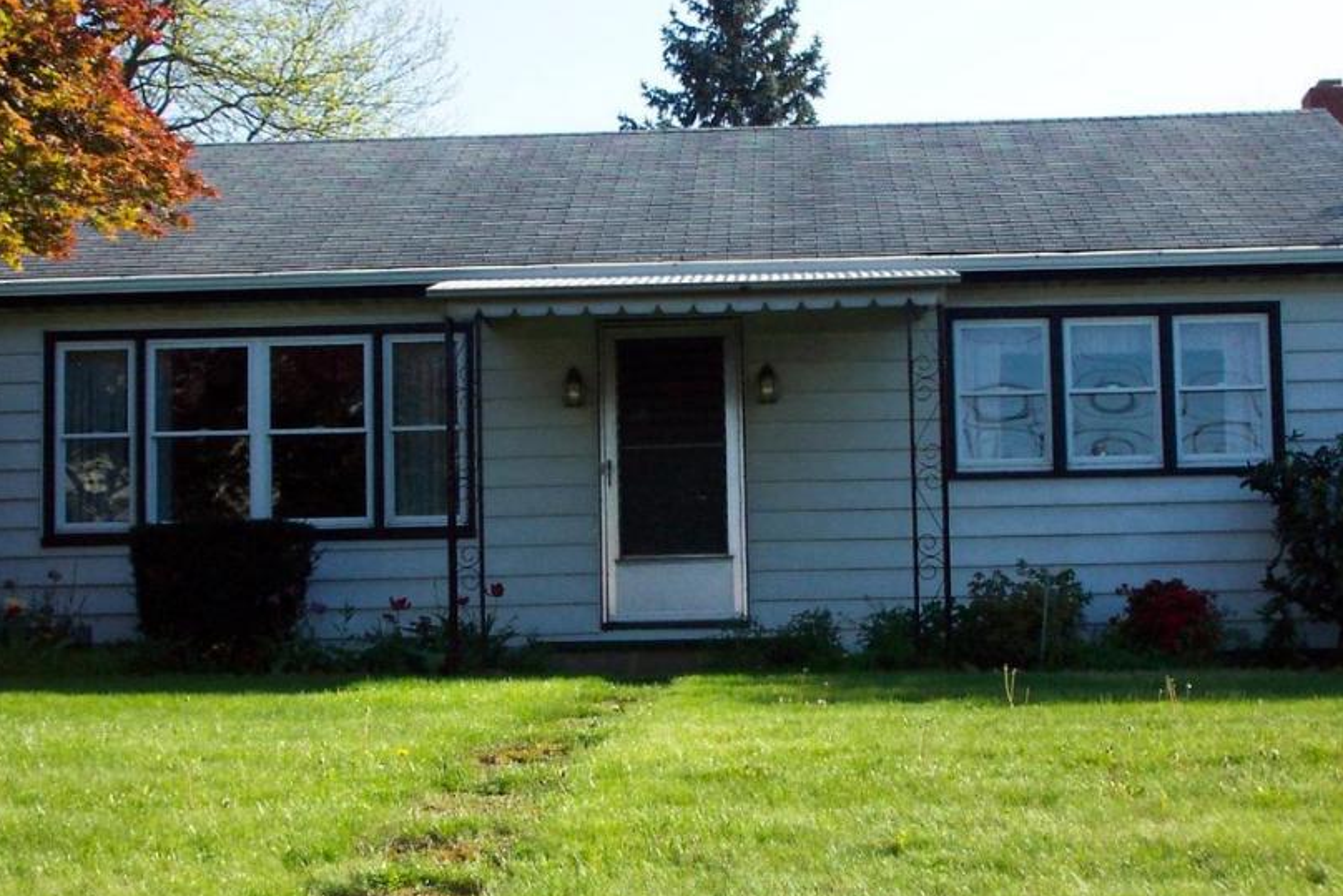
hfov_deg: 30.1
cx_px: 681
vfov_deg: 20.3
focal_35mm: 67
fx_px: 2500
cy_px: 515
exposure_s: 1/90
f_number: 9.5
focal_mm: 9.8
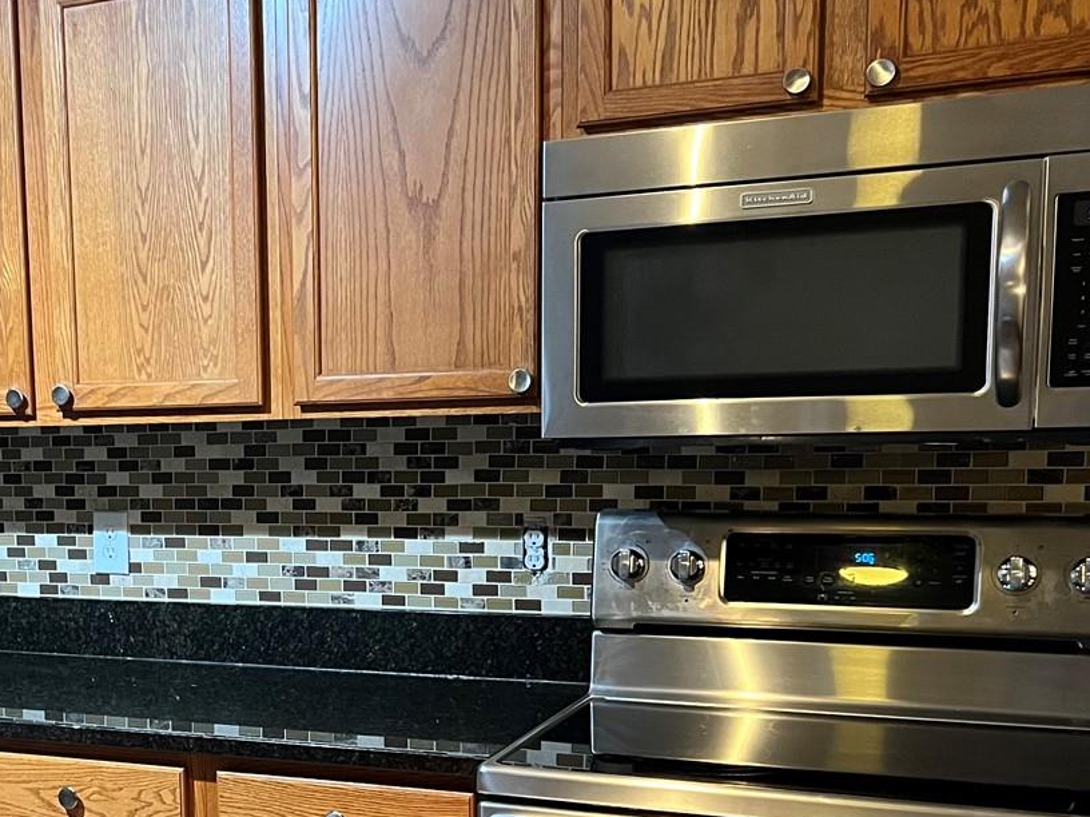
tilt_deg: -8.0
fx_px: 1606
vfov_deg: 28.2
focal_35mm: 51
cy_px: 611
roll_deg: +1.9
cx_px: 194
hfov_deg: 36.0
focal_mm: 5.7
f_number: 1.5
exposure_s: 1/60
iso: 500
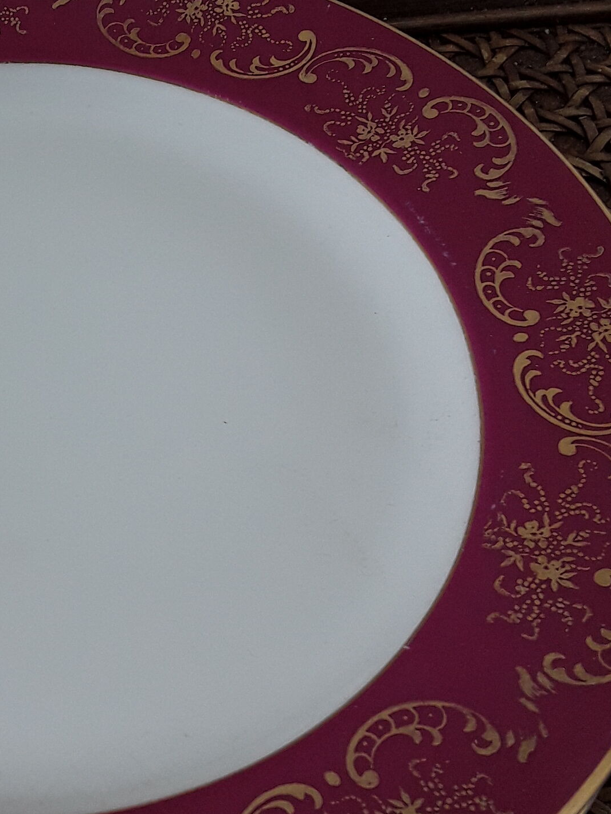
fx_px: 1459
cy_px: 376
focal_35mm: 62
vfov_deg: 31.2
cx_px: 3
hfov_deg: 22.7
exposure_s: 1/50
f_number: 1.9
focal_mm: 2.91
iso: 40
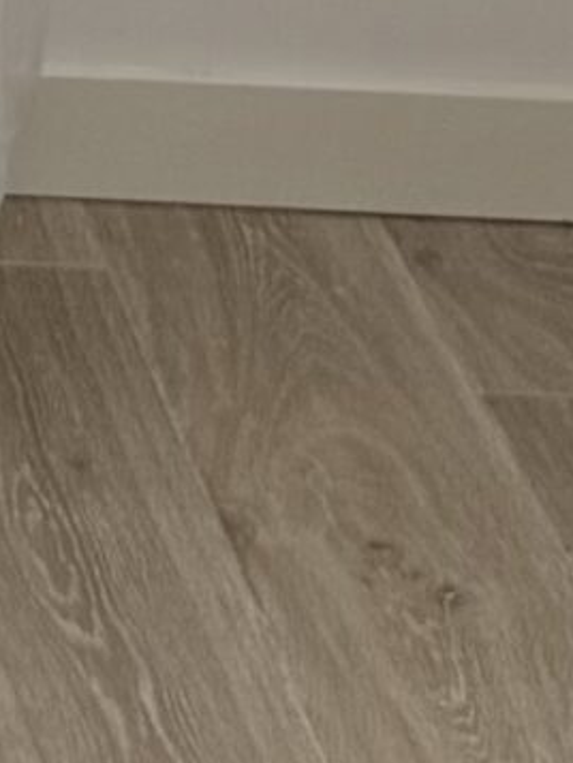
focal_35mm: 172
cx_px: -1439
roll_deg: -1.3
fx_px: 3794
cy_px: 96
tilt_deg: -28.7
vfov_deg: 11.4
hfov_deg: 7.2
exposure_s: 1/100
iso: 80
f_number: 1.78
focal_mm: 6.76
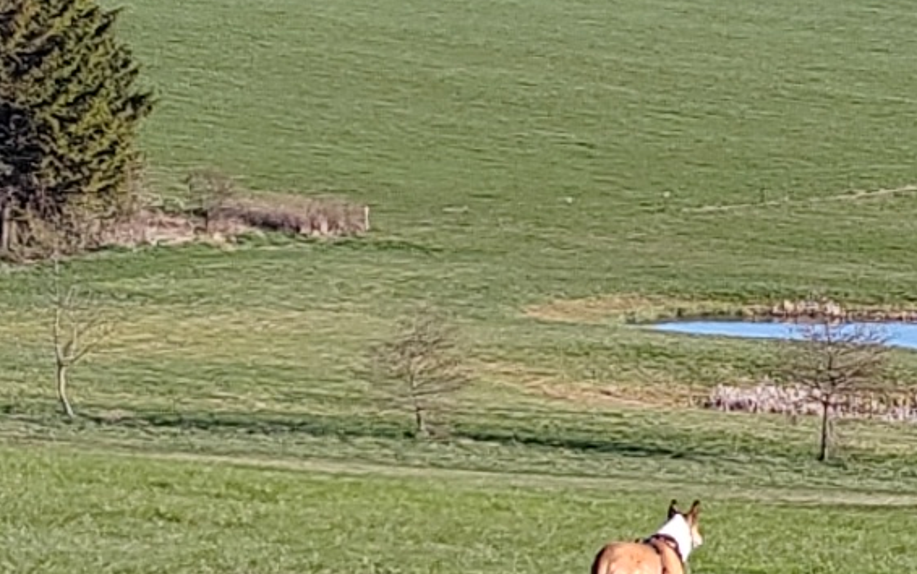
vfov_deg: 6.3
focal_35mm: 207
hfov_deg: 9.1
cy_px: 679
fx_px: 5174
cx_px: 2220
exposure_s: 1/1000
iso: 100
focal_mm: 5.52
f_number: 1.9
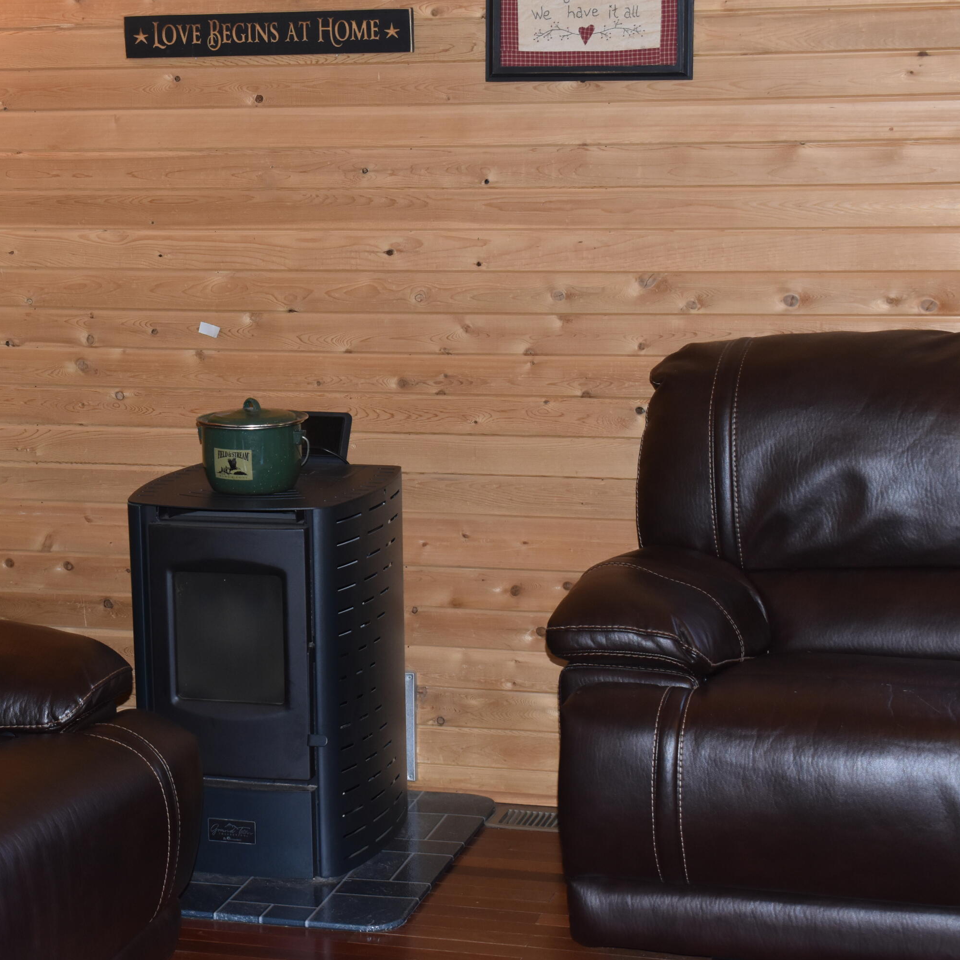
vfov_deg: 22.5
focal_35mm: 77
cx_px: 259
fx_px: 2416
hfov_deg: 22.3
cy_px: 482
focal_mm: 40
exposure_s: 1/60
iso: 800
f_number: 8
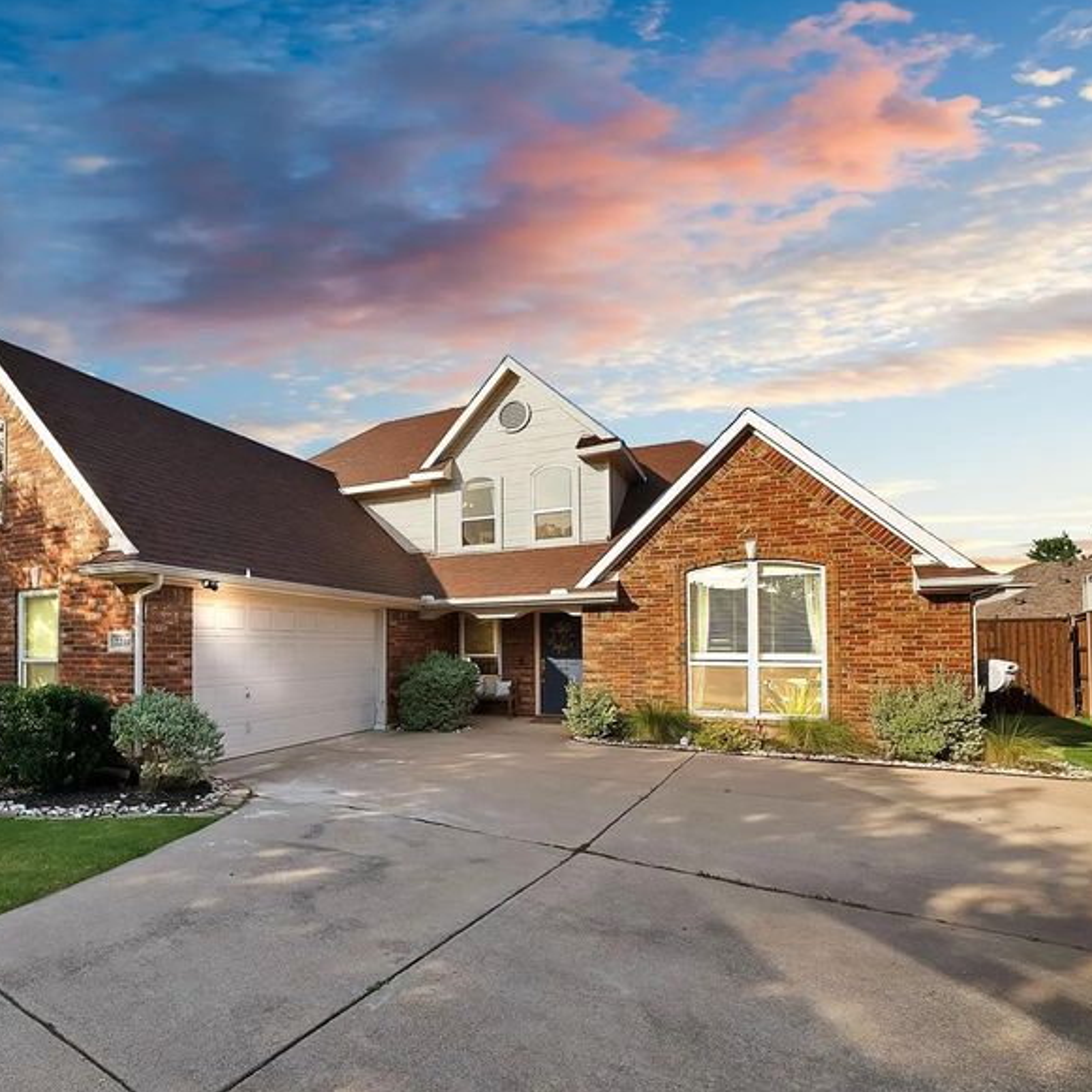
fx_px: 642
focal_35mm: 18
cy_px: 624
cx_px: 320
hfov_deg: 76.7
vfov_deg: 80.2
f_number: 9
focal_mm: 12
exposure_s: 1/200
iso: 640
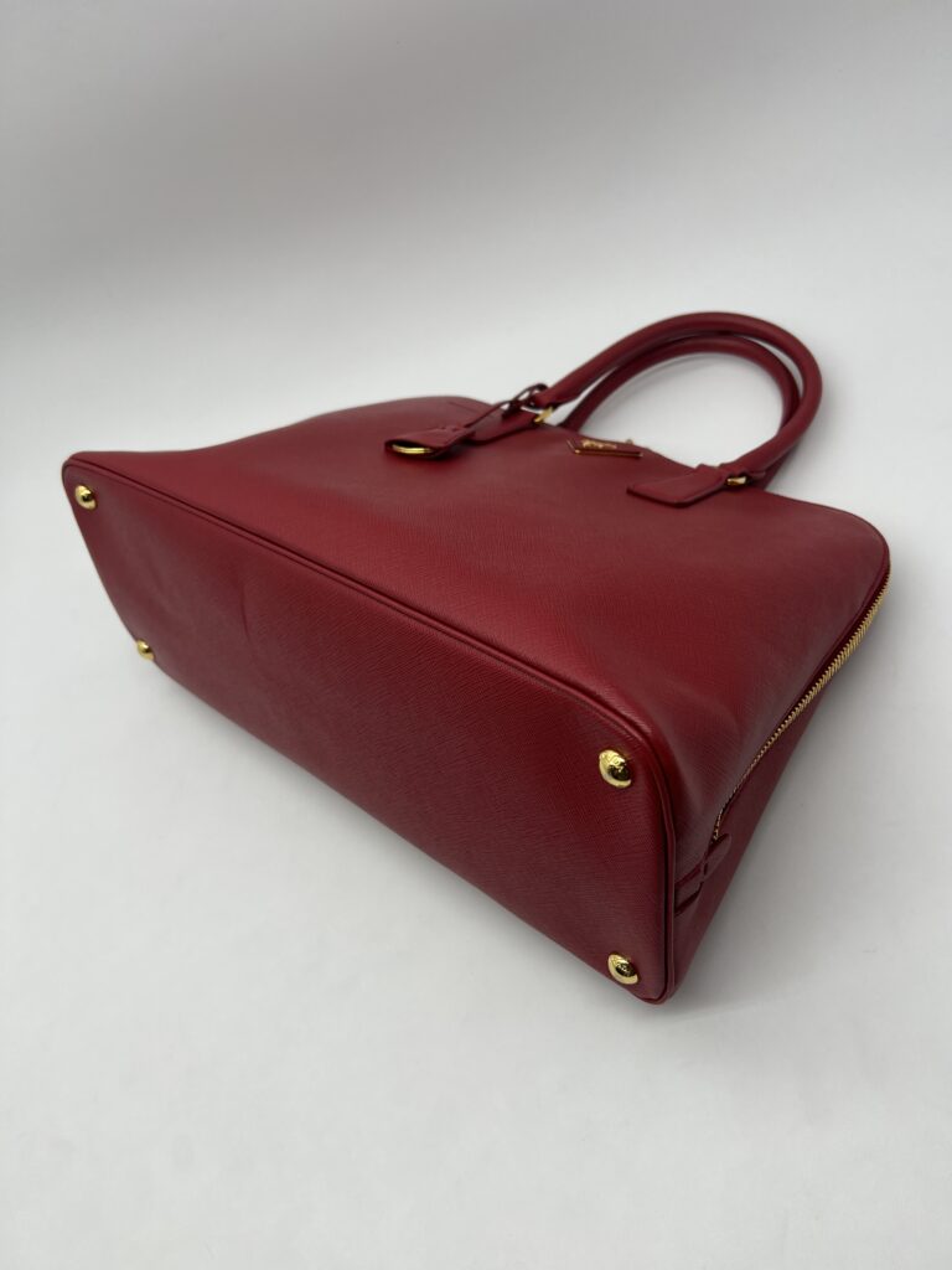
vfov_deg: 67.3
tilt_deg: -46.7
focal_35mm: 26
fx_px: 953
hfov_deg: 53.1
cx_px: 476
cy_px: 635
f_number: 1.5
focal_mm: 5.7
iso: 40
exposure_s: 1/279
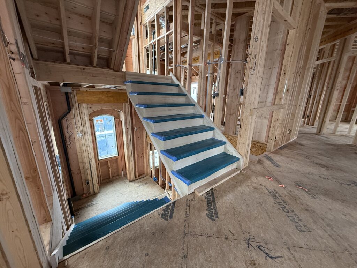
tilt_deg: -14.2
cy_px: 134
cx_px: 178
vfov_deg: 85.7
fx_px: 144
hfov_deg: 102.1
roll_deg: +0.1
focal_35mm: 14
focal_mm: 2.22
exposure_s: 1/99
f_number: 2.2
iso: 250
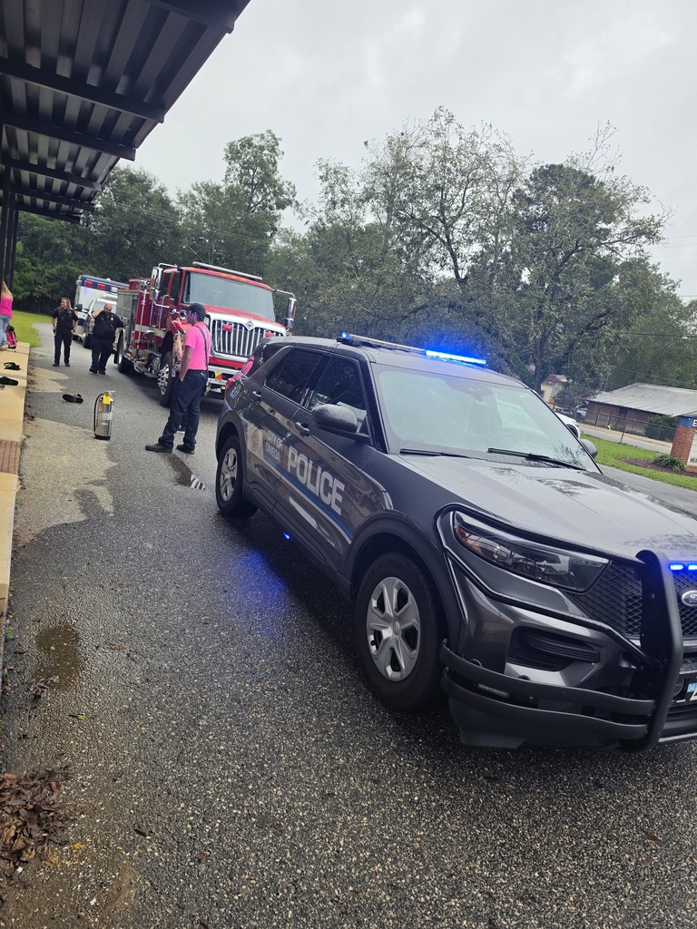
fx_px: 617
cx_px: 348
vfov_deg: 73.9
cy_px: 464
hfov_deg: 58.9
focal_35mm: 23
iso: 32
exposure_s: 1/359
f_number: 1.4
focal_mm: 6.5
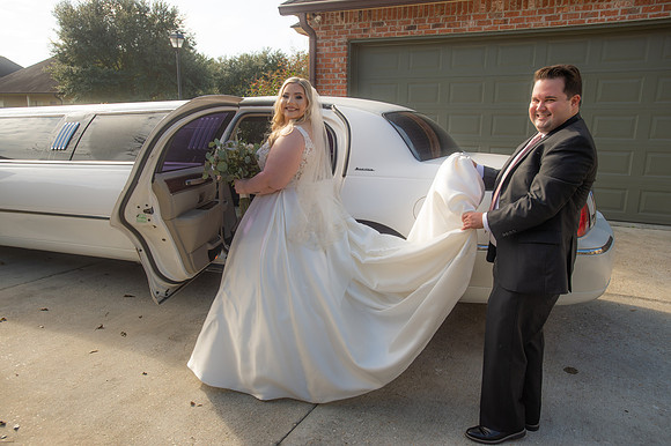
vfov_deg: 49.5
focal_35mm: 26
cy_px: 223
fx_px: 484
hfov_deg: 69.4
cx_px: 336
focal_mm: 26
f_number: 5.6
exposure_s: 1/160
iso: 64
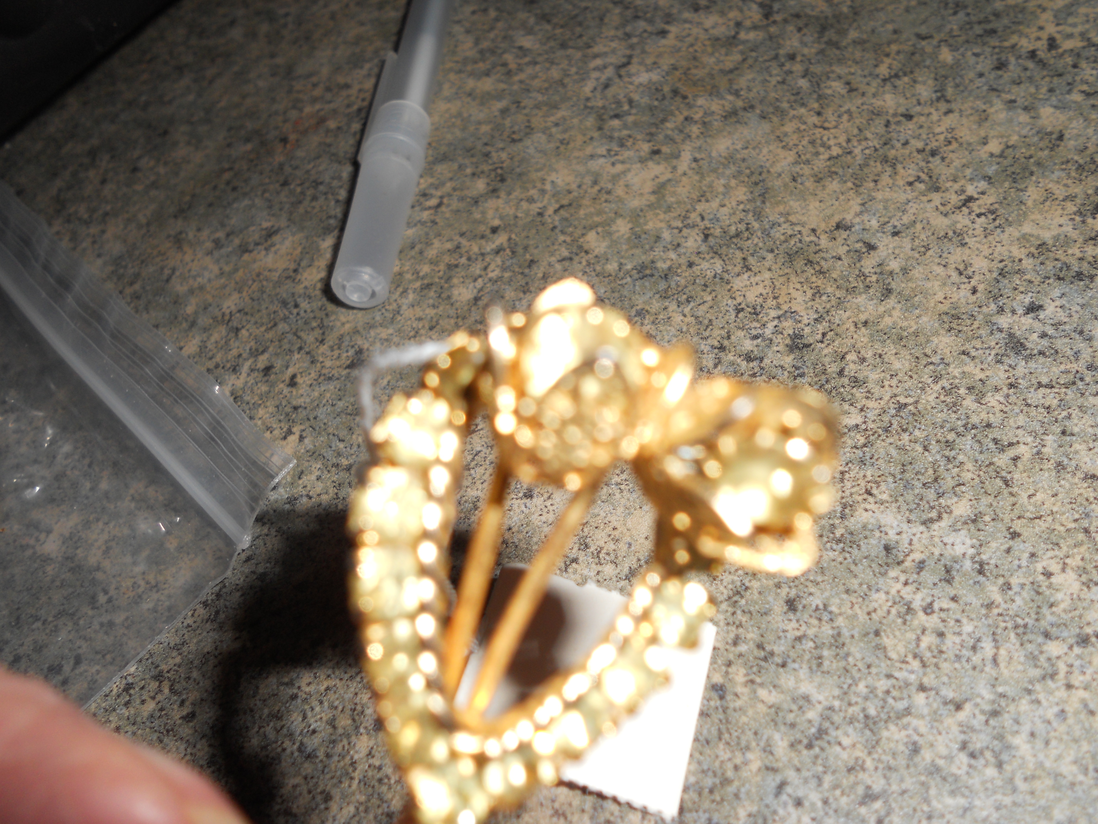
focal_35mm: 32
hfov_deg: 56.8
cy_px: 412
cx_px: 549
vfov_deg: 44.2
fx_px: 1015
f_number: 8.8
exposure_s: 1/25
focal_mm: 5.8
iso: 80
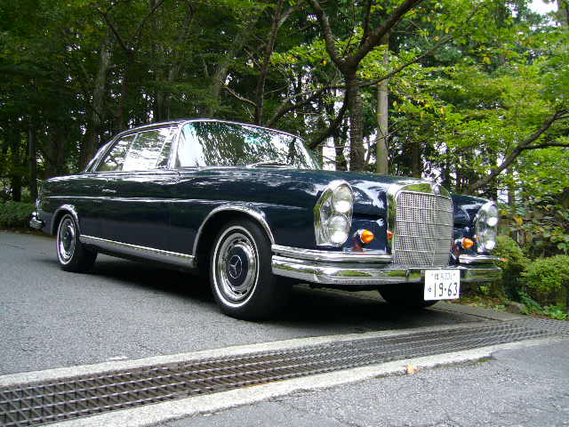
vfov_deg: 40.7
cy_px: 214
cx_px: 284
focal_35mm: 35
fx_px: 575
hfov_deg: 52.6
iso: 100
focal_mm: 5.8
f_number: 2.8
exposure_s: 1/60
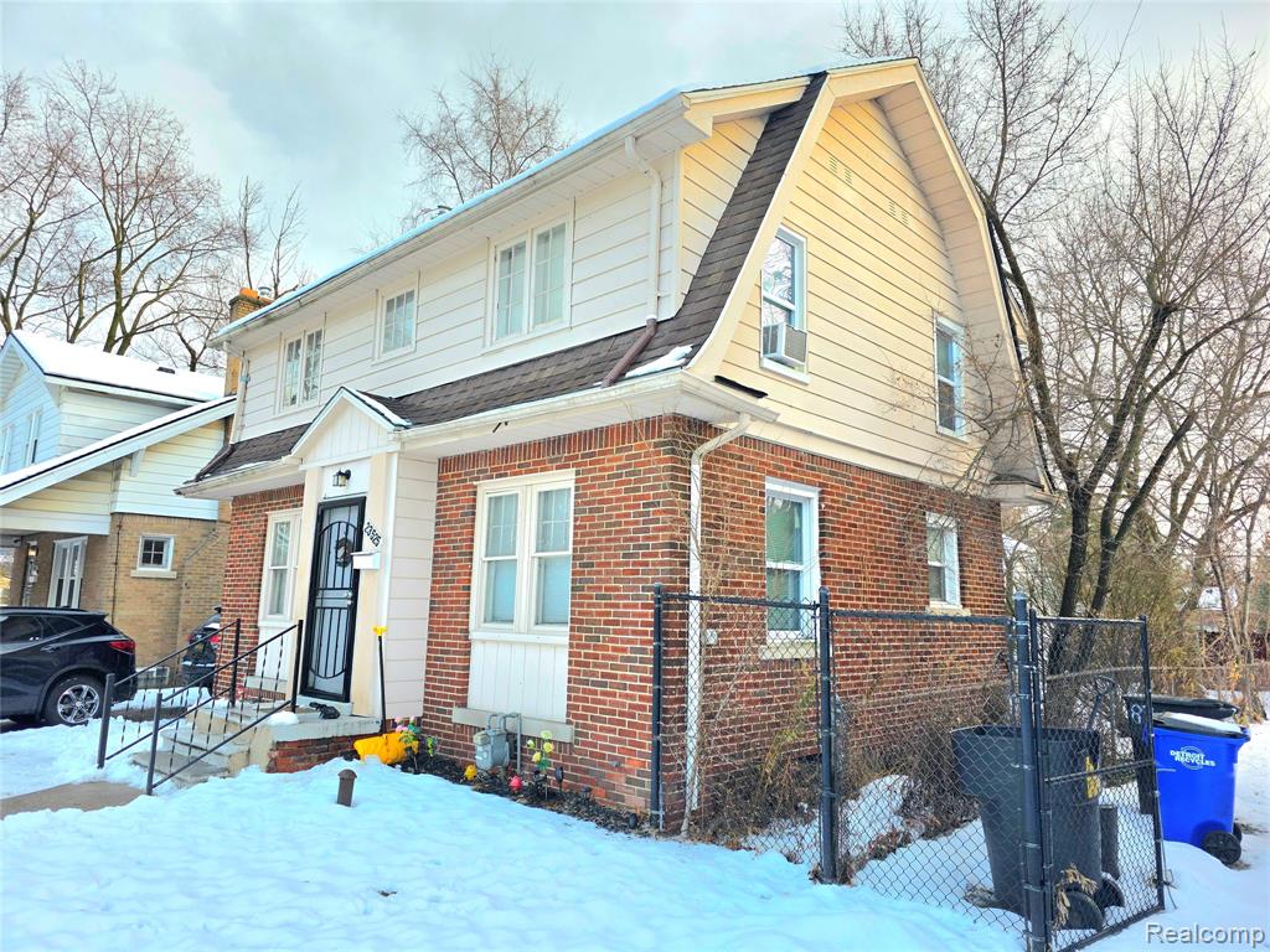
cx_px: 635
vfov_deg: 58.9
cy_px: 476
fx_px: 844
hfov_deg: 73.9
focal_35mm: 23
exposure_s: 1/370
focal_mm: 6.3
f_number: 1.7
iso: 40
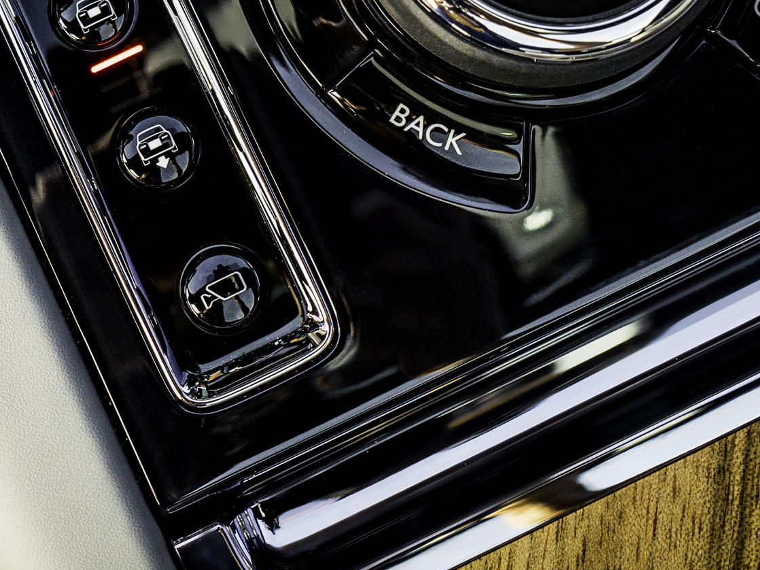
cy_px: -46
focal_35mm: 80
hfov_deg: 24.0
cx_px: 143
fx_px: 1756
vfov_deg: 17.8
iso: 640
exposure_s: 1/160
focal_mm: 31
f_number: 5.6
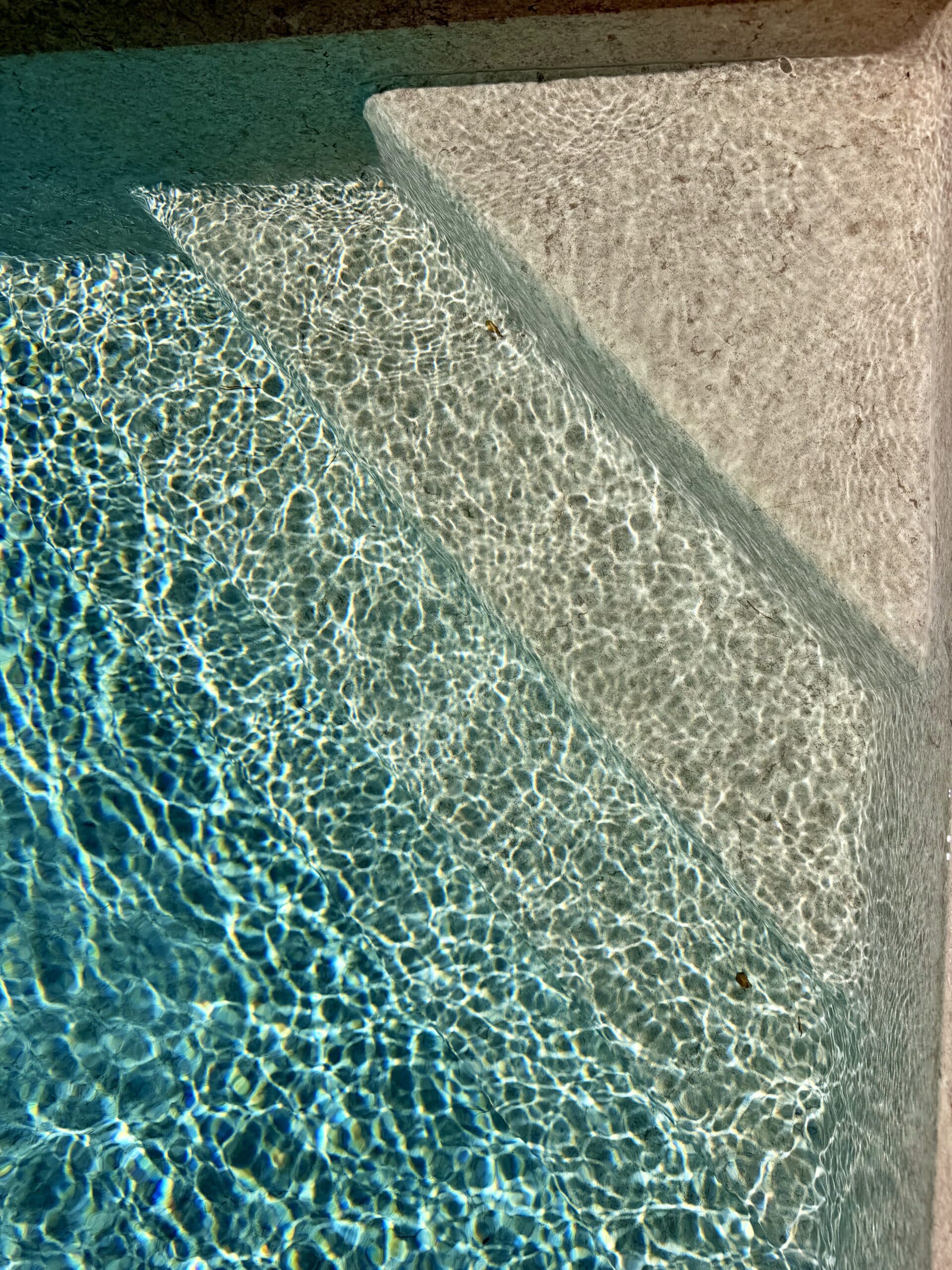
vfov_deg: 71.6
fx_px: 880
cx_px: 476
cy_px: 635
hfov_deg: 56.8
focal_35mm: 24
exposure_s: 1/17544
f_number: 1.78
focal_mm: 6.76
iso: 80
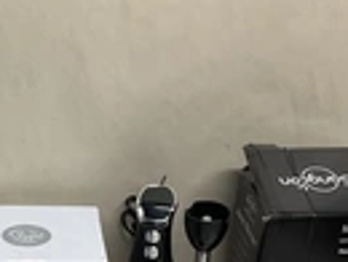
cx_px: -24
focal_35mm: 89
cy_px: 259
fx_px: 896
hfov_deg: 21.0
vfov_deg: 16.3
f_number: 1.8
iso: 64
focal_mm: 3
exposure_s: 1/120
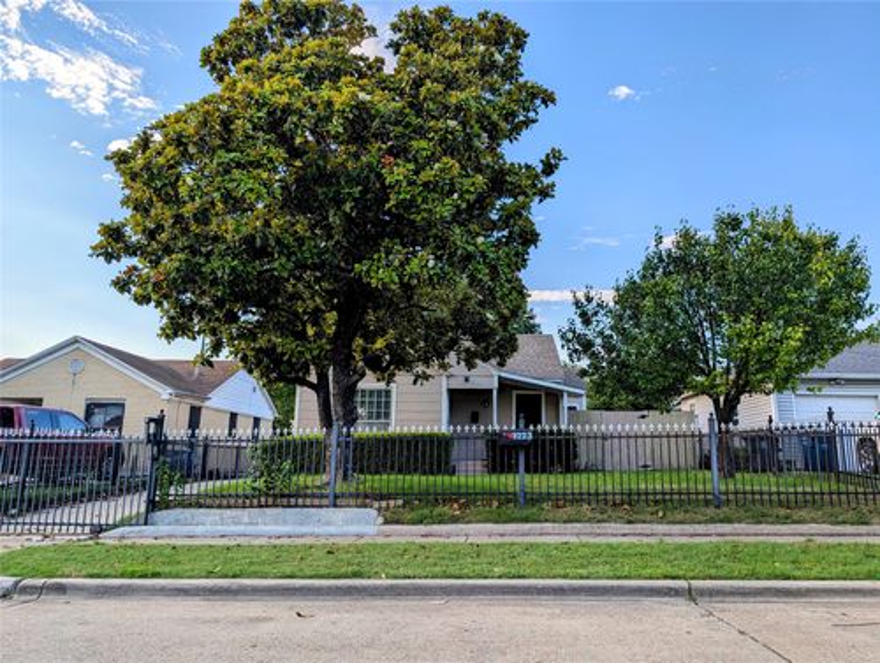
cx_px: 440
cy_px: 332
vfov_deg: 57.0
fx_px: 611
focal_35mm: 24
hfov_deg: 71.5
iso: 21
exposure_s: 1/659
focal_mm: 6.9
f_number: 1.68
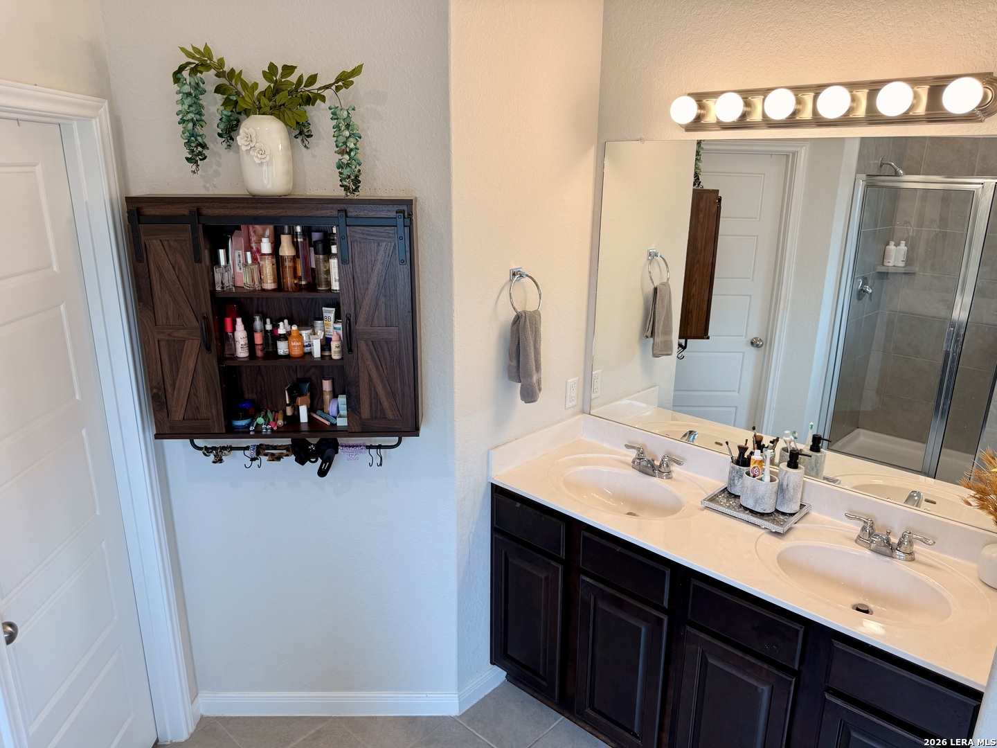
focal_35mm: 24
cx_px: 498
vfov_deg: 56.8
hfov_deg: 71.6
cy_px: 374
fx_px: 691
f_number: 1.78
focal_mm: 6.76
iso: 80
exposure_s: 1/120
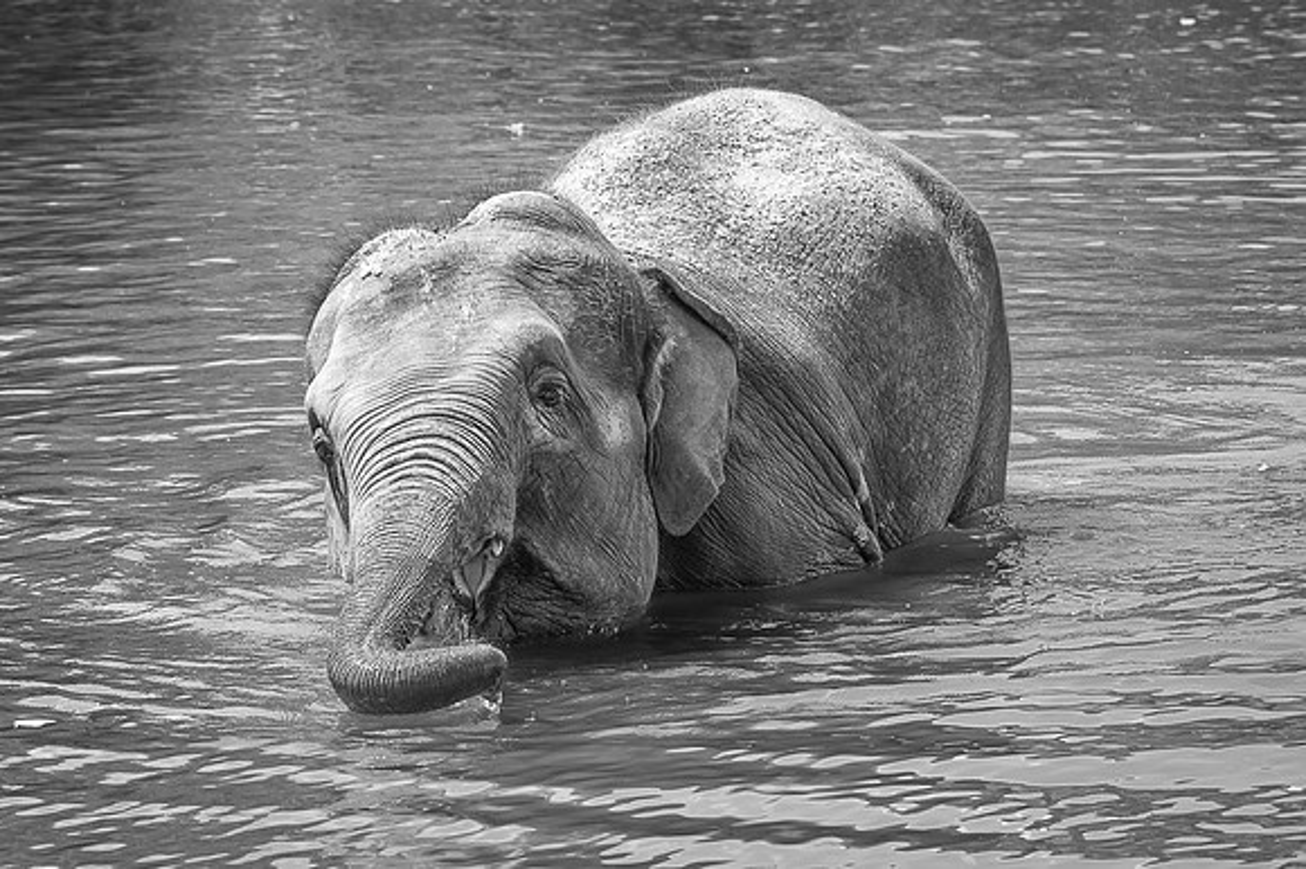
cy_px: 482
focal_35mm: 183
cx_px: 602
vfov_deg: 7.5
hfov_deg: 11.2
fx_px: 6643
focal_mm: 105
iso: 200
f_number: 6.3
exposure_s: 1/320
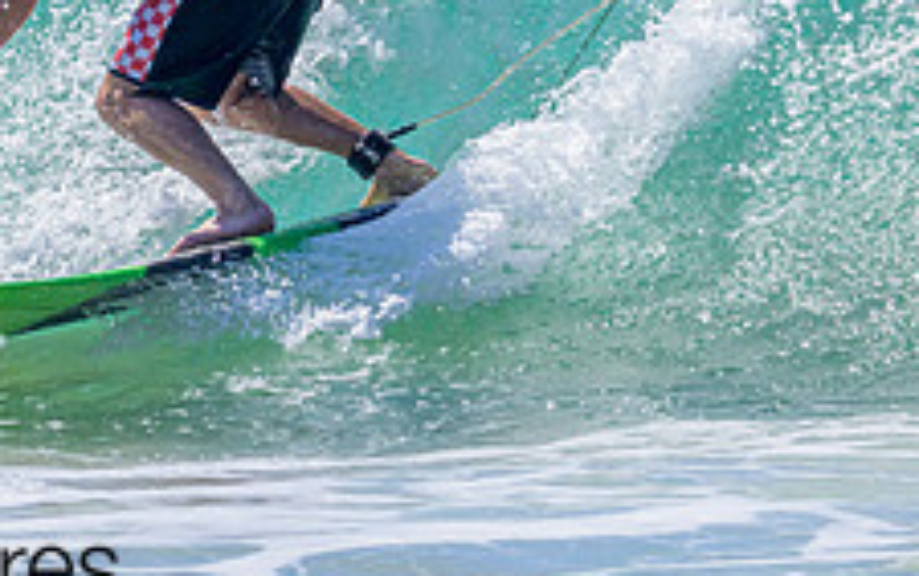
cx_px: -195
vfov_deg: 1.4
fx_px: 24388
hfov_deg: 2.2
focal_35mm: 973
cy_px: -112
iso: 1250
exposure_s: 1/2000
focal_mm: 370
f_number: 11
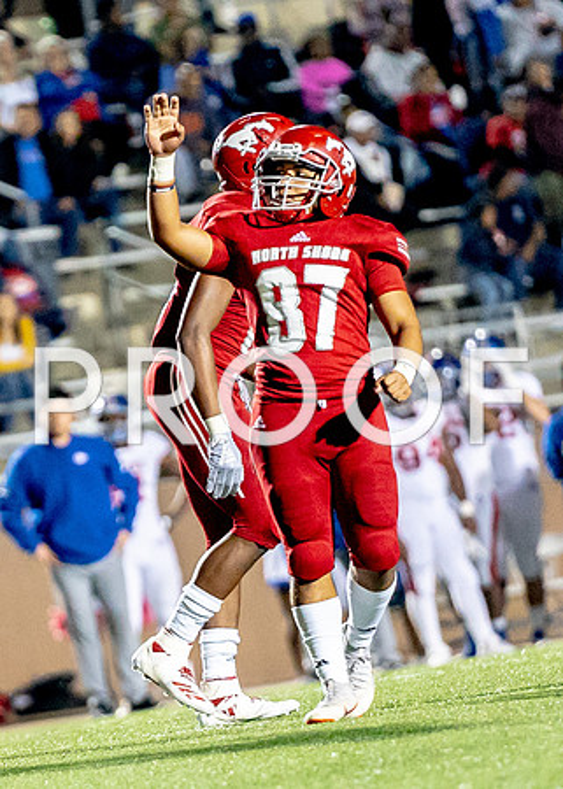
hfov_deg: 2.7
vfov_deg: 3.8
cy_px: 554
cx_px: 61
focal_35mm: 524
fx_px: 11739
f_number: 2.8
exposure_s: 1/1000
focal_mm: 200
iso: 6400
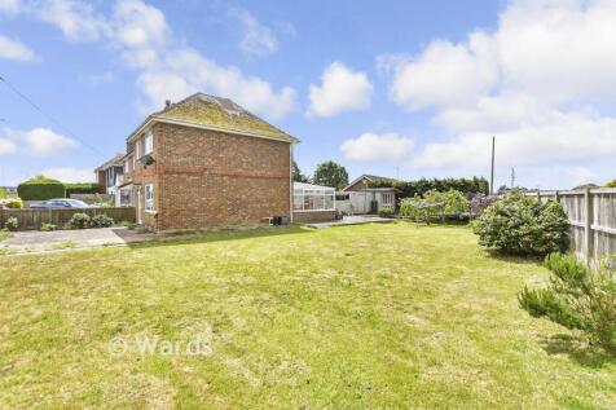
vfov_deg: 77.3
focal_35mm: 15
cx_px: 308
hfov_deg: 100.4
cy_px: 205
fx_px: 257
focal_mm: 10
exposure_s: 1/320
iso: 160
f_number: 6.3
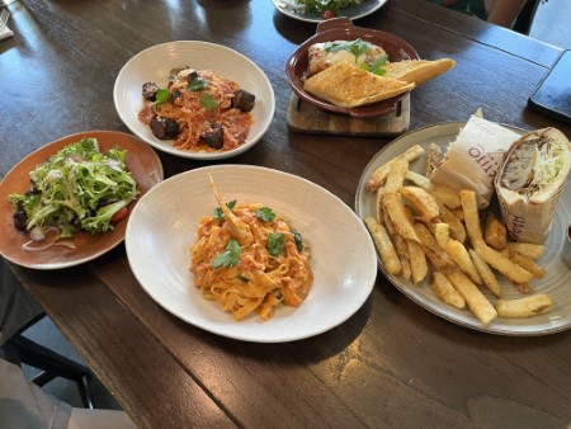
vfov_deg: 53.1
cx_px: 286
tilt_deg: -54.1
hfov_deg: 67.3
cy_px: 214
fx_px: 429
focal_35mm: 26
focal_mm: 5.1
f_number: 1.6
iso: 100
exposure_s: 1/60
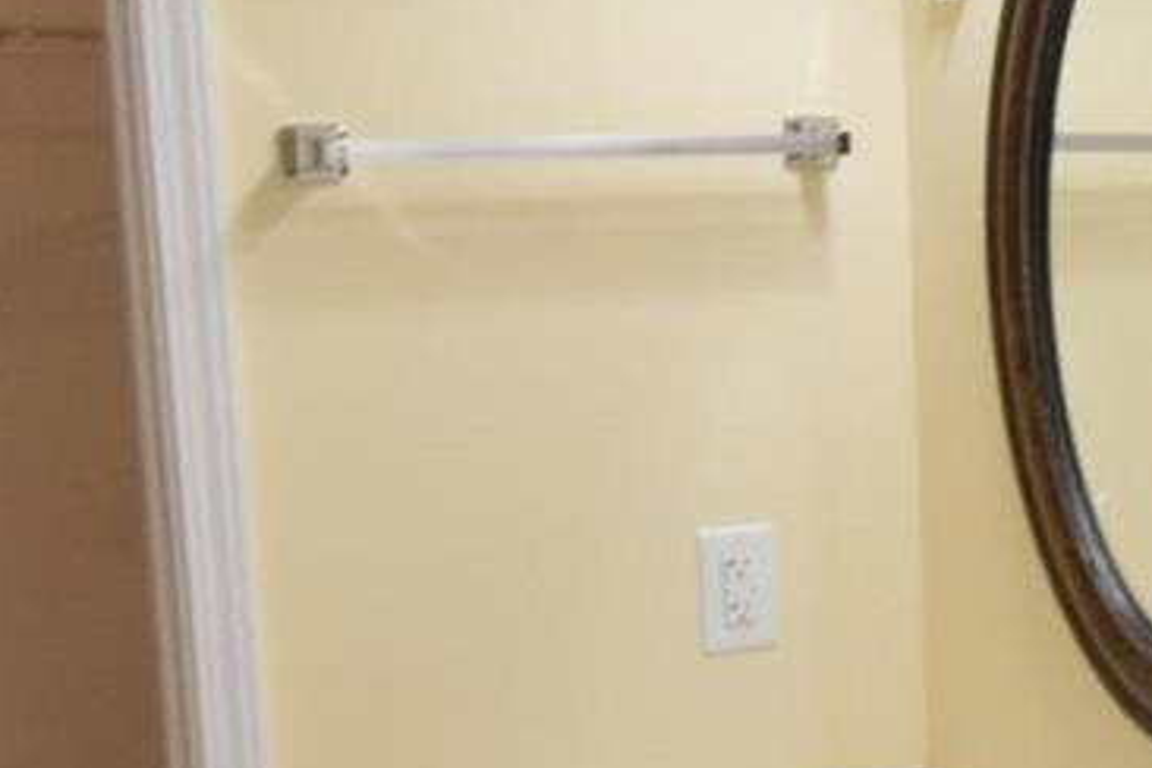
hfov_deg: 22.2
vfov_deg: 16.1
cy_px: 626
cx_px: 1401
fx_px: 2688
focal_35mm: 84
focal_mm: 10
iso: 560
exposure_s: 1/5
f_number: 22
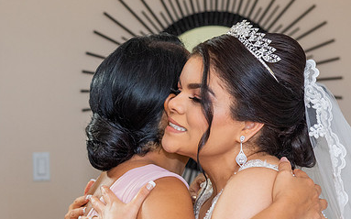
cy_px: 142
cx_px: 61
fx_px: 1176
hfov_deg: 16.8
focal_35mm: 123
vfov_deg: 10.6
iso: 640
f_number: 5.6
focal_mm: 60
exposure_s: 1/125
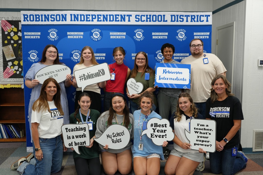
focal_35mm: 36
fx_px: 263
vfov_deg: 36.9
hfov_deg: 53.1
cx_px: 132
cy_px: 88
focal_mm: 36
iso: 1000
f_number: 4
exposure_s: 1/160
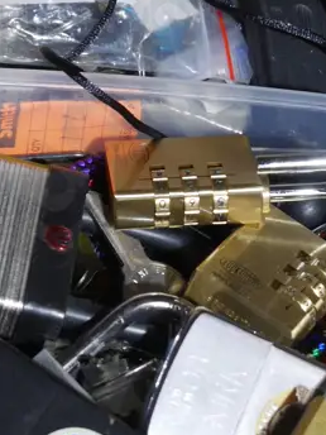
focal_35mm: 137
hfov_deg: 10.8
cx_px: 58
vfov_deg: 14.4
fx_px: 1720
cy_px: 169
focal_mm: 23
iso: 640
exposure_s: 1/60
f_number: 5.1
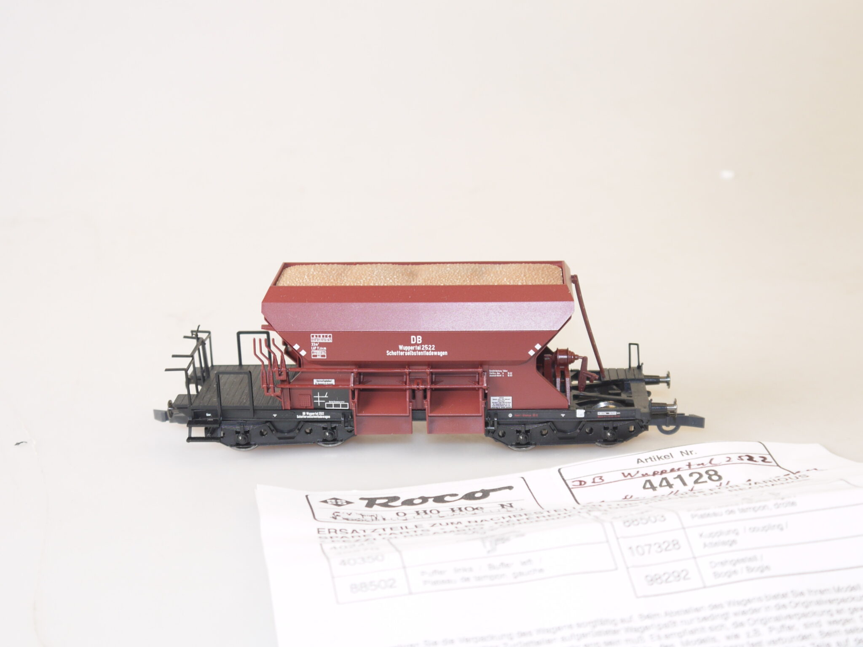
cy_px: 324
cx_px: 432
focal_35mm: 56
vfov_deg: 26.1
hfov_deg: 34.3
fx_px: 1396
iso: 100
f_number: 4.2
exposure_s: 1/40
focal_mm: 20
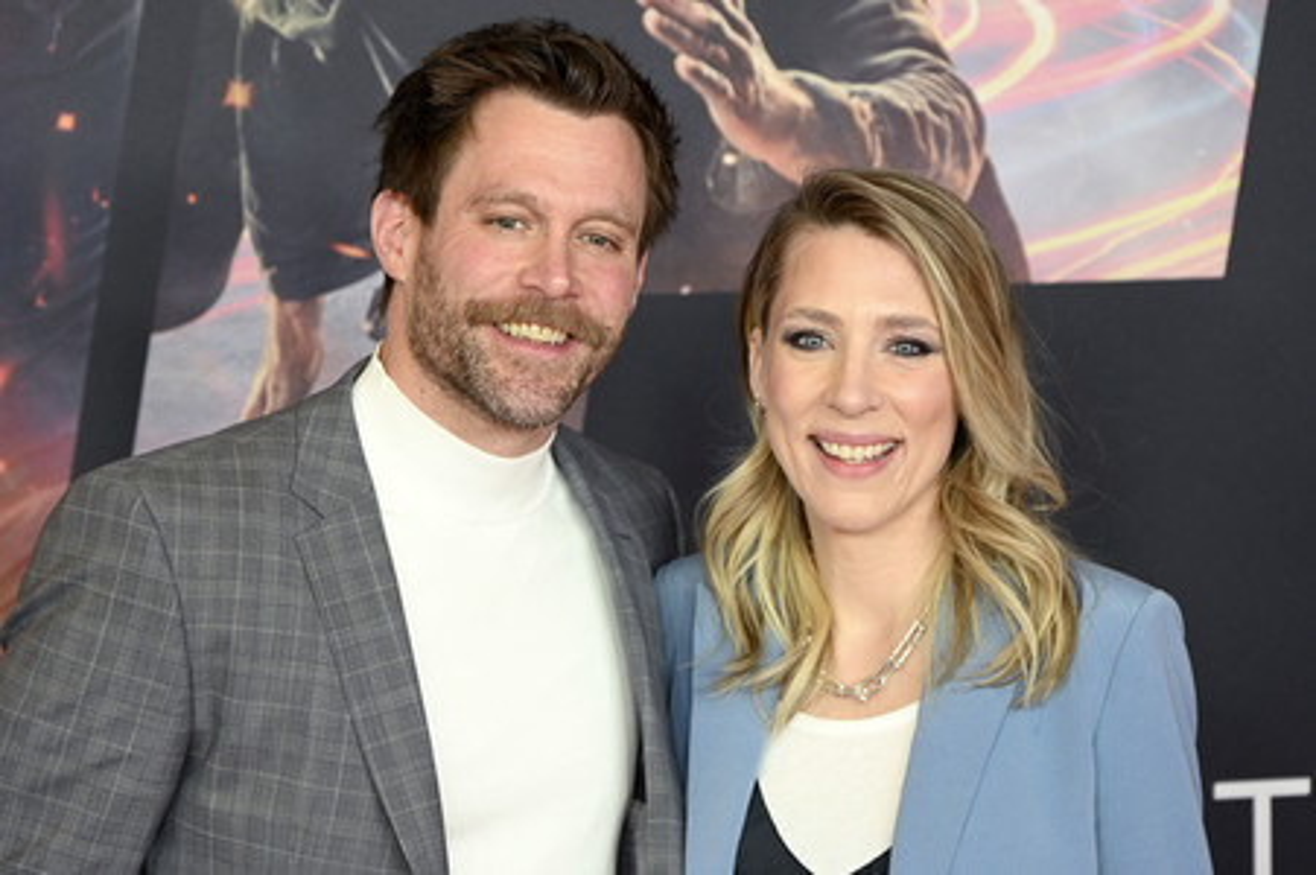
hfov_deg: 14.7
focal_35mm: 140
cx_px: 658
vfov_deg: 9.8
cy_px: 438
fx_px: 5114
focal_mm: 140
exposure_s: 1/160
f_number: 6.3
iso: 1000
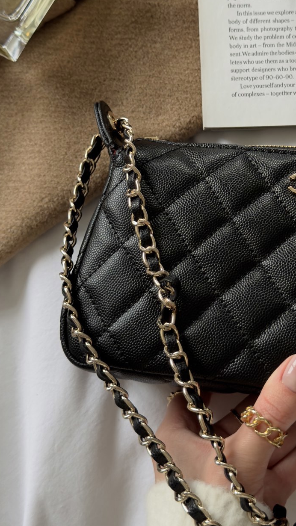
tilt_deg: -79.0
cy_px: 197
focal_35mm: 62
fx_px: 865
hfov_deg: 19.0
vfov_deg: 33.7
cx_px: 278
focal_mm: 6.76
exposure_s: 1/60
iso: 200
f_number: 1.78
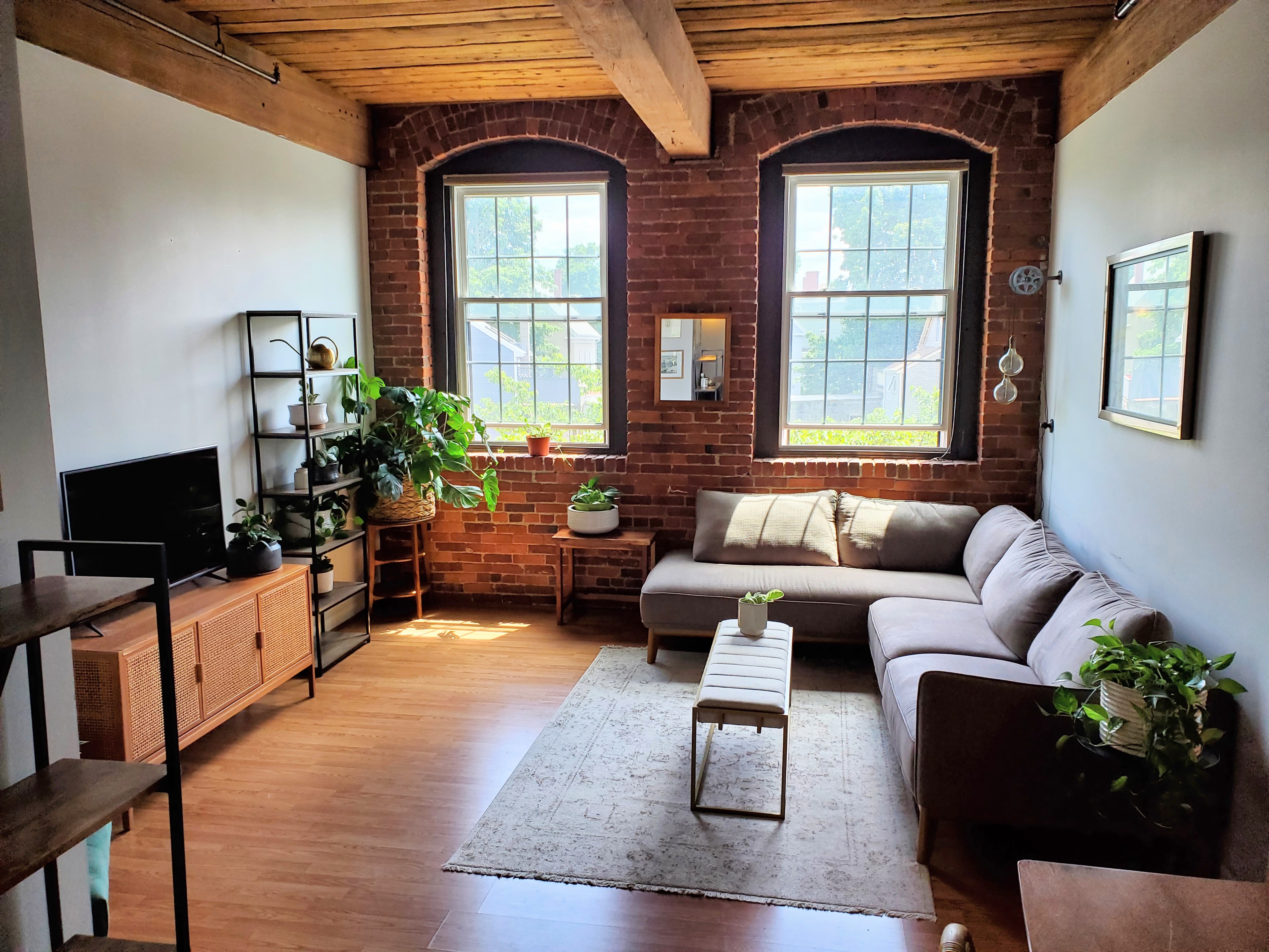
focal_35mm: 26
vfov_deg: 53.1
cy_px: 476
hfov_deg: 67.3
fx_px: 953
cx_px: 634
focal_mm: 4.3
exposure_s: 1/120
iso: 125
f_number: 2.4
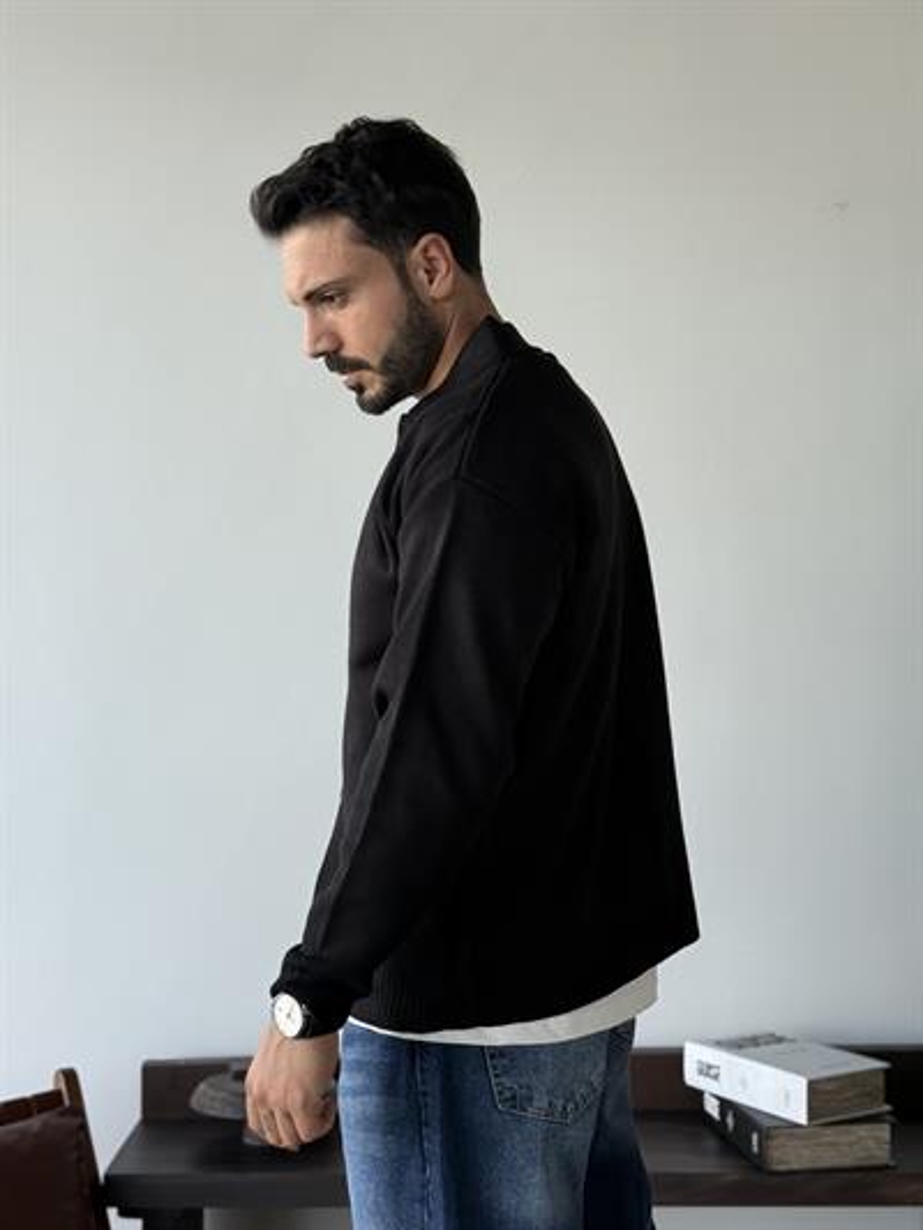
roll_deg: +0.1
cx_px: 462
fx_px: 1706
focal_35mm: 48
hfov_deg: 30.3
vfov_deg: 39.6
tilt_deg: +1.0
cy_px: 615
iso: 64
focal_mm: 6.76
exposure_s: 1/212
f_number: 1.78
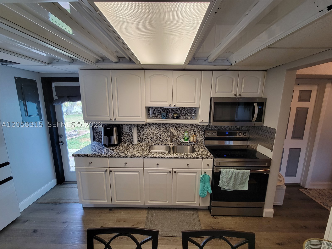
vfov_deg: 89.9
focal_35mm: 13
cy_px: 124
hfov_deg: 106.2
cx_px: 166
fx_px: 125
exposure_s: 1/60
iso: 125
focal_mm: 2.2
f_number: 2.2
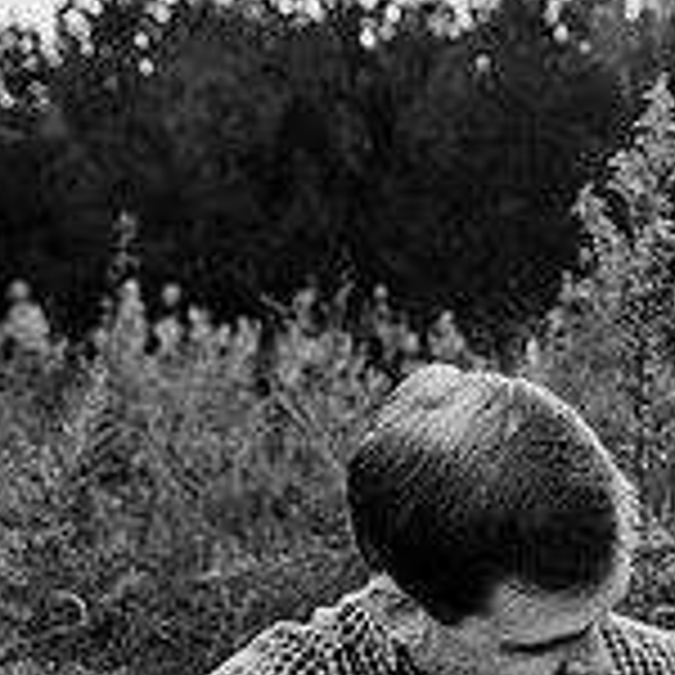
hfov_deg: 20.3
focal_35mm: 79
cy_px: 695
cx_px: 837
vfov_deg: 21.1
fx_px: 1743
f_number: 2.8
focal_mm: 24
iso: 100
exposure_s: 1/320
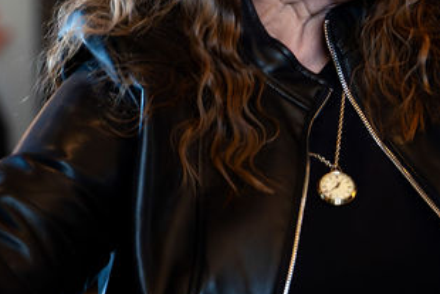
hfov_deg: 8.9
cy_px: 35
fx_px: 2825
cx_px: 370
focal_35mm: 231
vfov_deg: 5.9
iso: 2500
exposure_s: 1/320
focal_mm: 70
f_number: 2.8
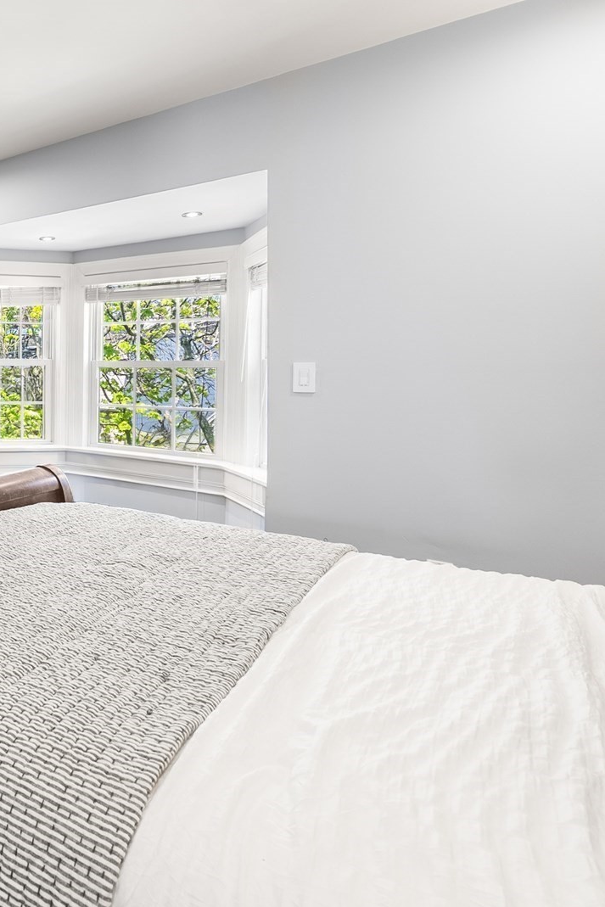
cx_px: -127
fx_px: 580
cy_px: 390
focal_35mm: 23
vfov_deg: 75.7
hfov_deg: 39.3
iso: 400
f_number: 8
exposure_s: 1/2
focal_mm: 12
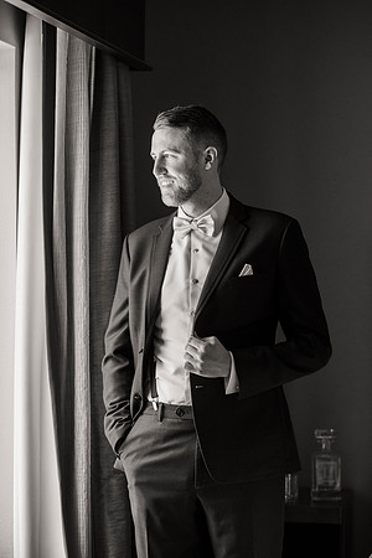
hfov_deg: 14.9
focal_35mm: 92
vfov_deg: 22.1
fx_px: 1426
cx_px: 186
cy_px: 279
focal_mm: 92
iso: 2500
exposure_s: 1/640
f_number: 3.5
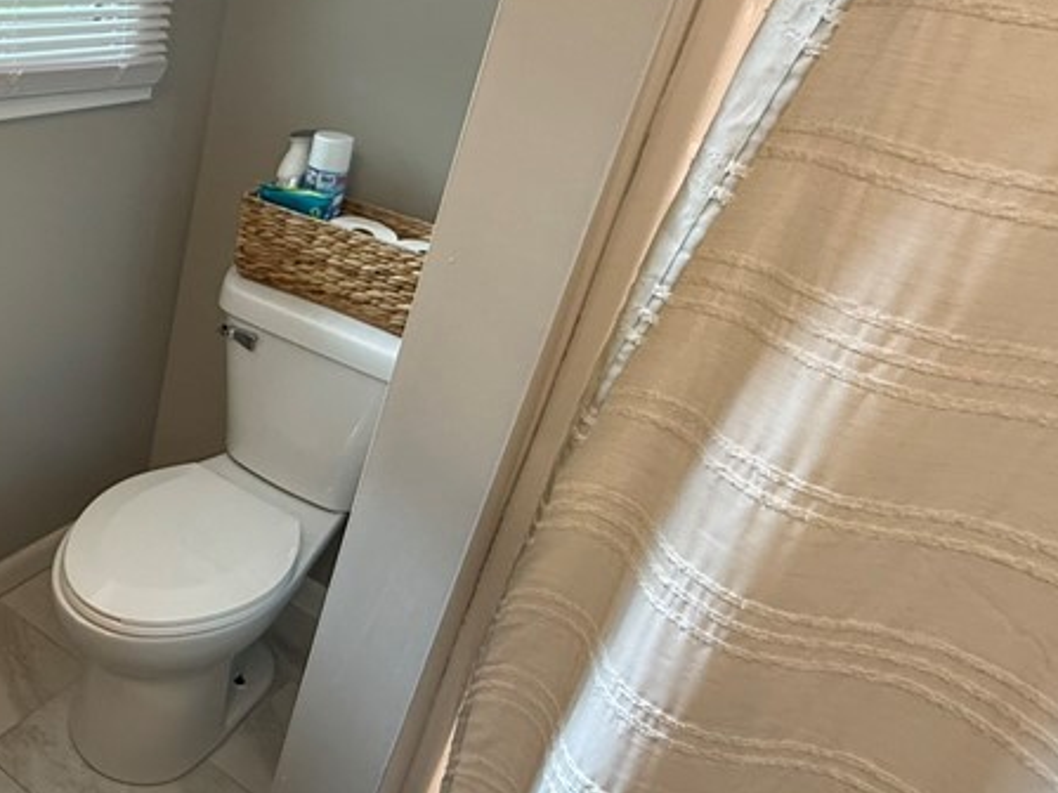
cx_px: 102
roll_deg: -6.4
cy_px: 380
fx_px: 978
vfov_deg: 44.2
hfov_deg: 50.3
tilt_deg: -27.0
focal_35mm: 32
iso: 250
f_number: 2.2
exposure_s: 1/120
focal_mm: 2.22
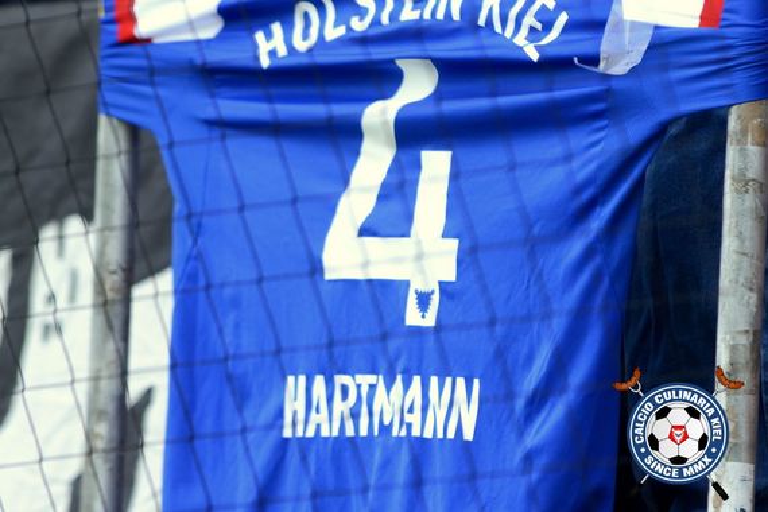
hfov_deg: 6.9
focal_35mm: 300
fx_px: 6399
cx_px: 384
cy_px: 256
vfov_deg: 4.6
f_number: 5
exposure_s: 1/640
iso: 400
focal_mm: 200
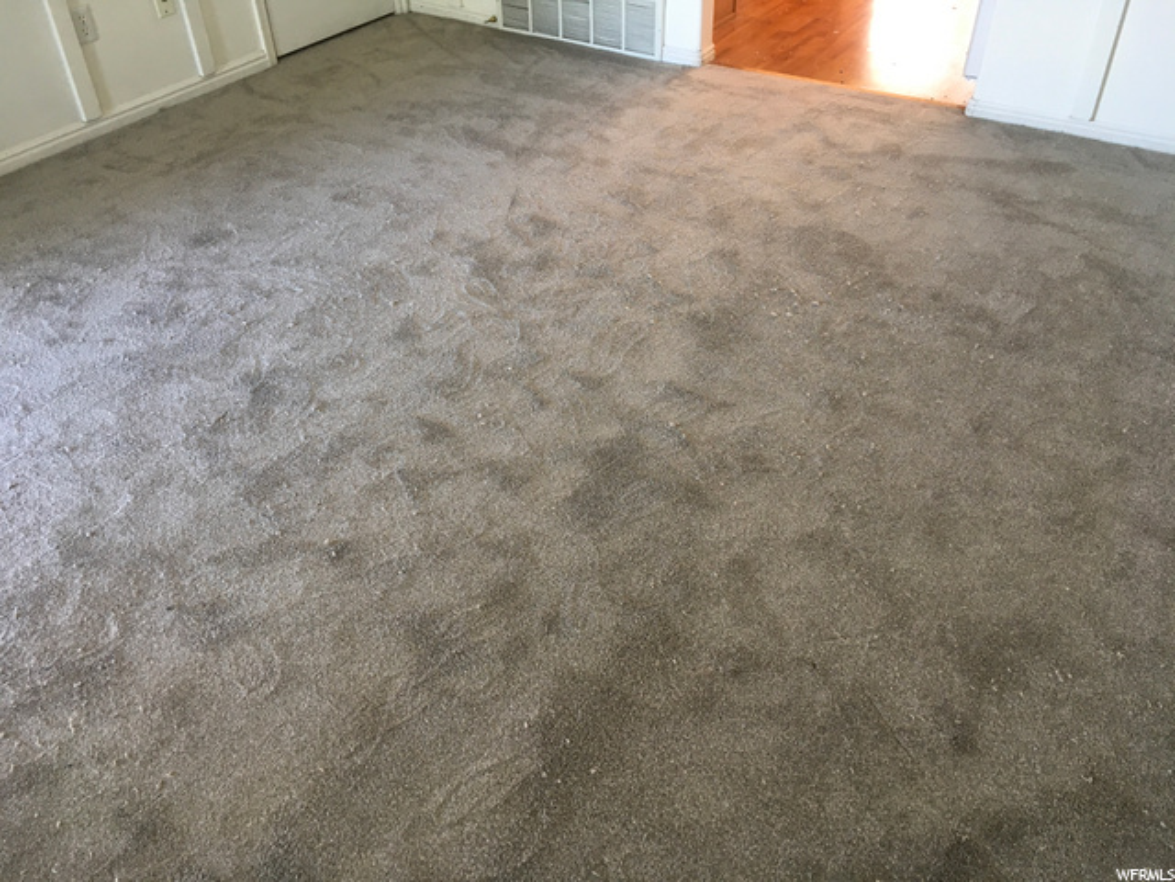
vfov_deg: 48.2
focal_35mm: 29
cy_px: 441
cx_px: 588
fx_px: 984
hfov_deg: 61.7
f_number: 2.2
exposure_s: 1/30
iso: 50
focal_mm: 4.15
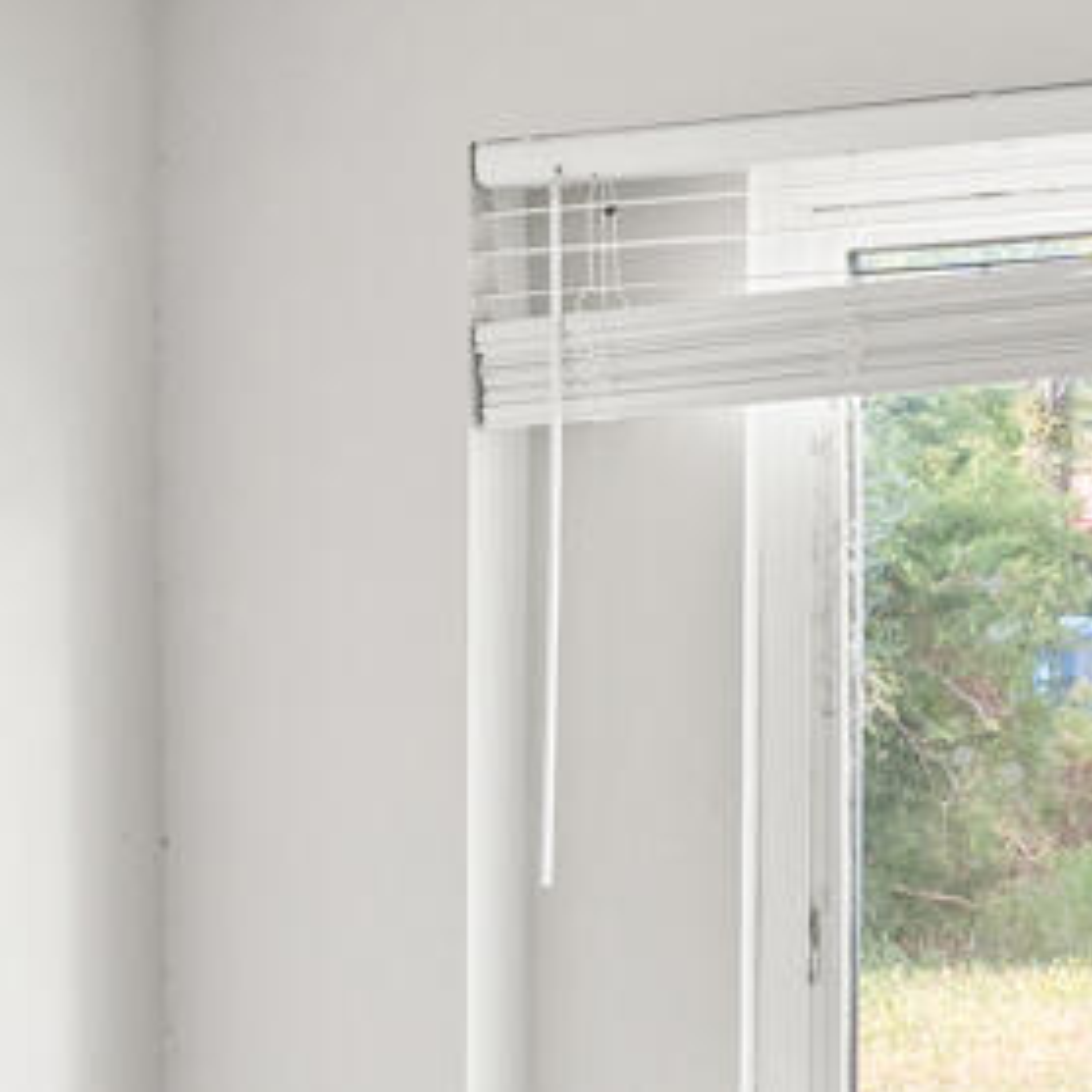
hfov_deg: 12.8
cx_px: -530
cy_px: 682
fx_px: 4640
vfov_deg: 13.4
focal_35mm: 130
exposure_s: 1/1.67
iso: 400
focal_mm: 17
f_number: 9
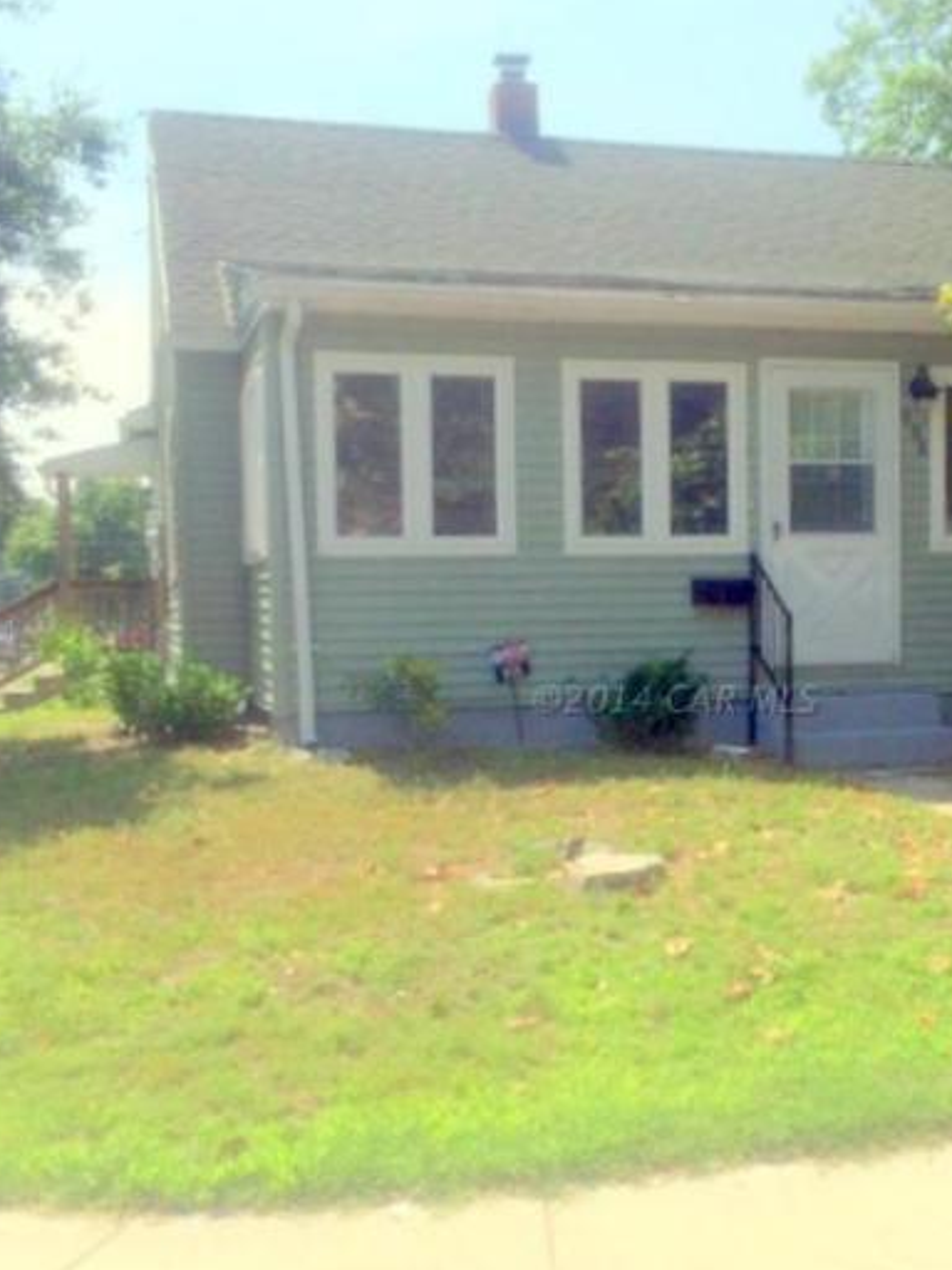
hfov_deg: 31.8
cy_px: 699
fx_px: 1650
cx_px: 674
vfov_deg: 42.0
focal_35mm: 45
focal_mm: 4.12
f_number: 2.2
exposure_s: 1/2564
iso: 40
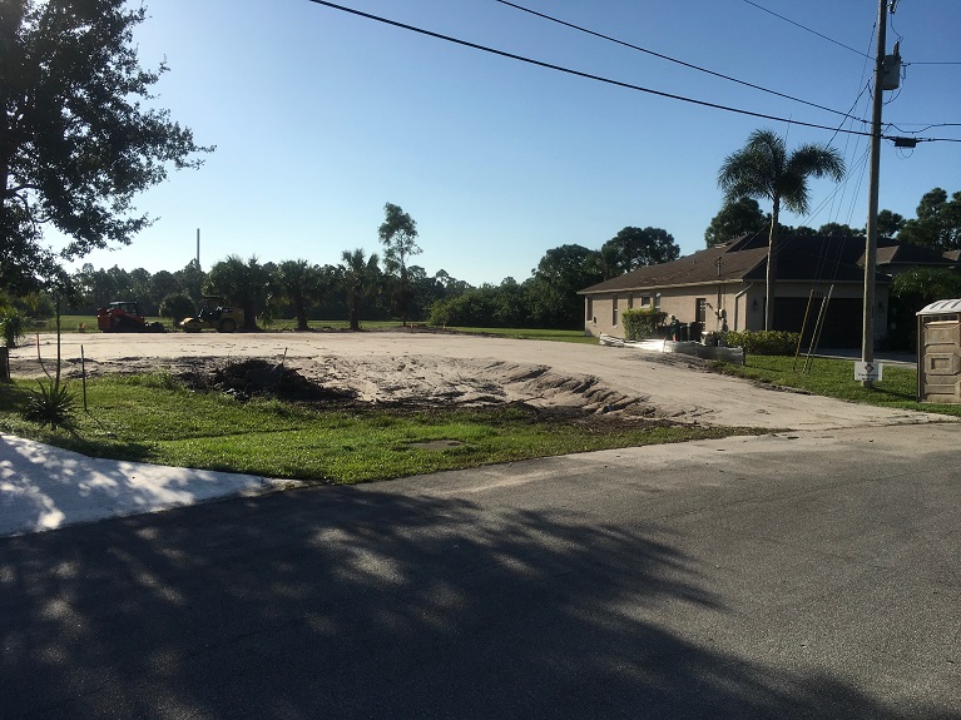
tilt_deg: -2.5
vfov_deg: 48.2
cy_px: 360
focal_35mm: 29
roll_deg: -1.8
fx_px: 805
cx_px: 480
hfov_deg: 61.7
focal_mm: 4.15
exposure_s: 1/3205
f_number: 2.2
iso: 25
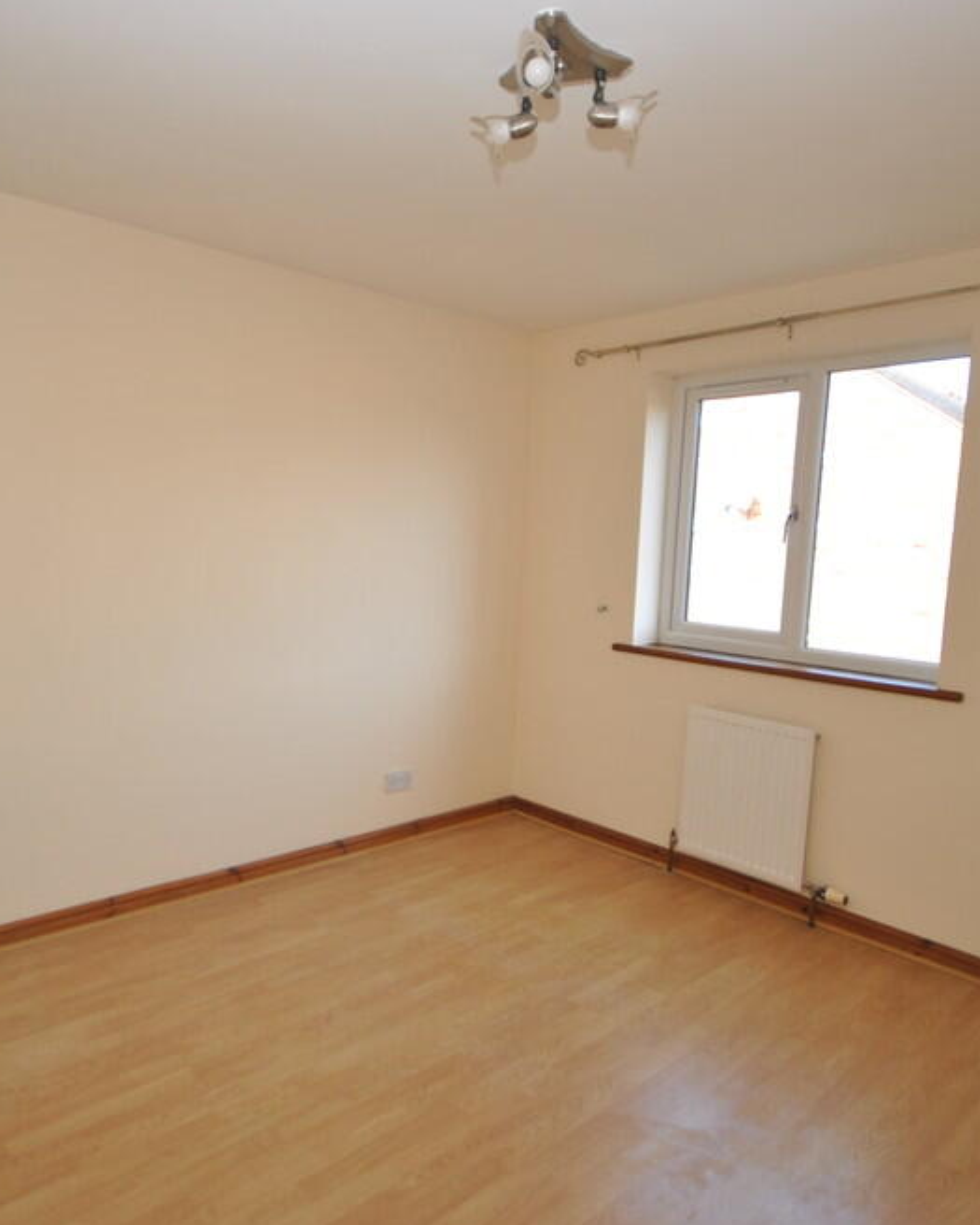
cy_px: 619
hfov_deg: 62.5
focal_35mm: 22
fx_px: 797
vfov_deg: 75.0
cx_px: 388
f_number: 4
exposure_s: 1/60
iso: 200
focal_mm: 10
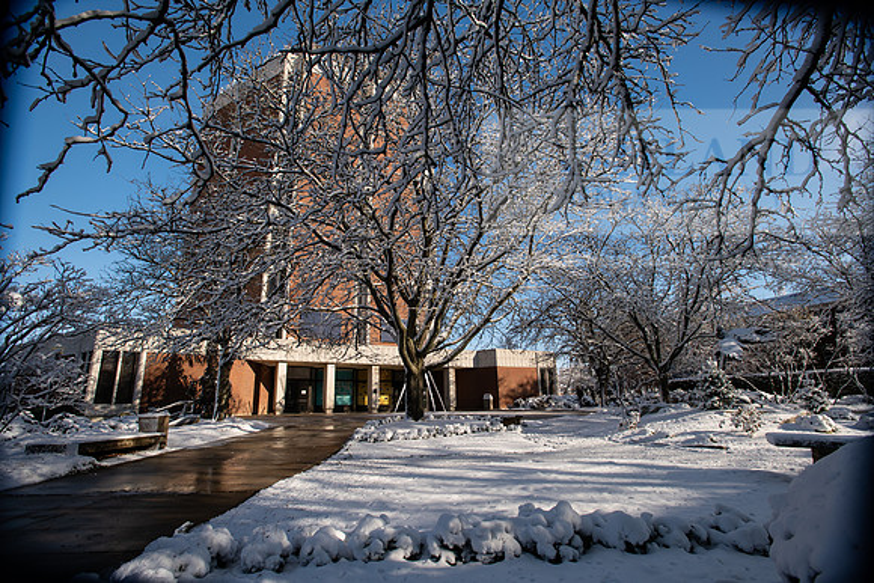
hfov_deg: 93.3
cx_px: 437
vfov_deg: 70.5
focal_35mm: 17
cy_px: 292
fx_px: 413
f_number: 7.1
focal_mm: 17
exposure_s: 1/320
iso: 200
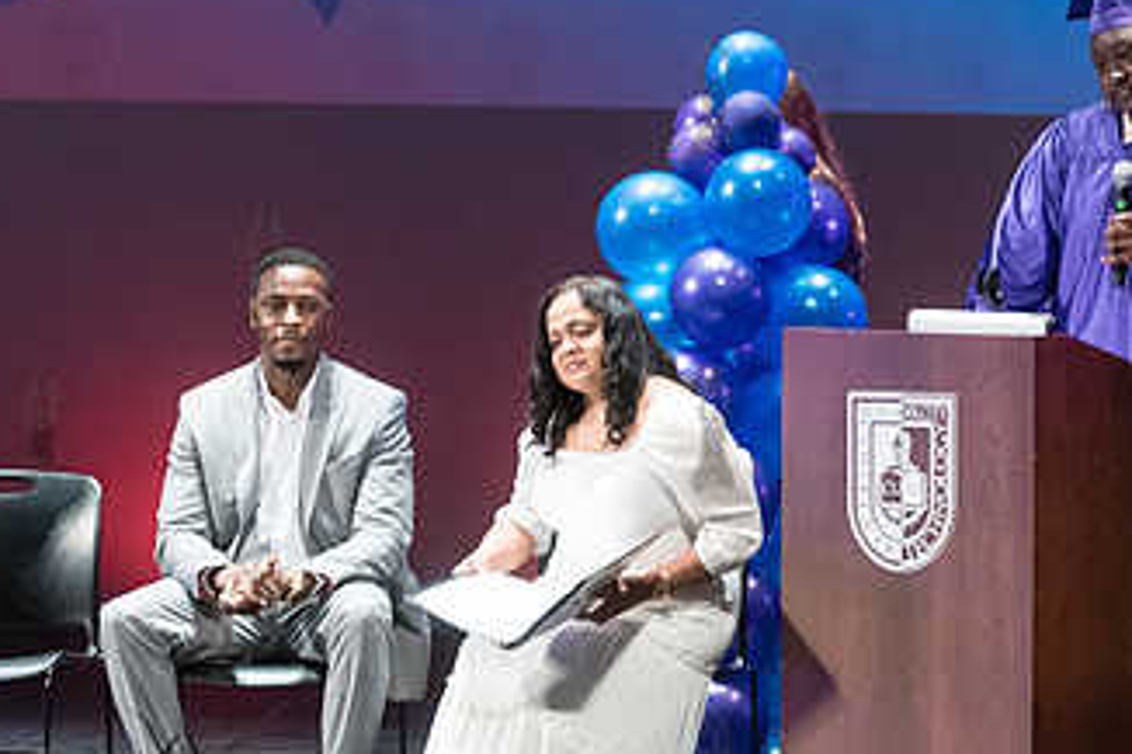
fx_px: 6568
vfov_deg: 6.6
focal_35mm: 209
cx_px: 830
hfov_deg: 9.8
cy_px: 470
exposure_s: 1/250
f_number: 3.2
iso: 4000
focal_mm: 105
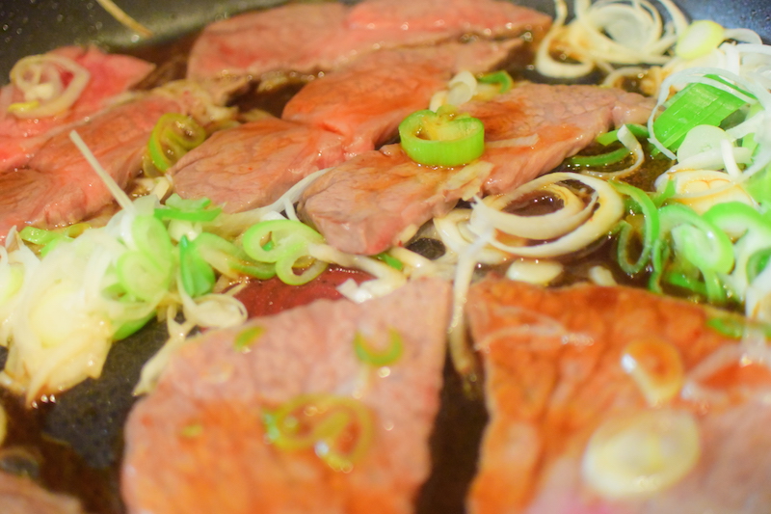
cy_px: 257
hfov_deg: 40.4
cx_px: 386
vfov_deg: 27.5
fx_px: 1049
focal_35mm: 49
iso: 1100
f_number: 1.8
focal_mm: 18.5
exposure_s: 1/60
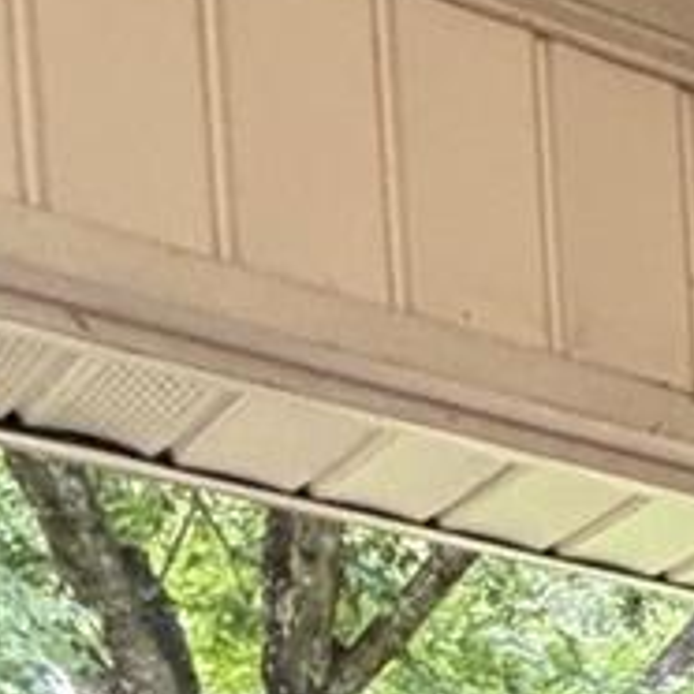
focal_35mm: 102
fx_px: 2314
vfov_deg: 13.8
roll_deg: +0.8
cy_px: 1496
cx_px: 1802
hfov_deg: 12.3
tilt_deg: -3.6
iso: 400
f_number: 2.2
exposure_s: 1/60
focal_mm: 2.22
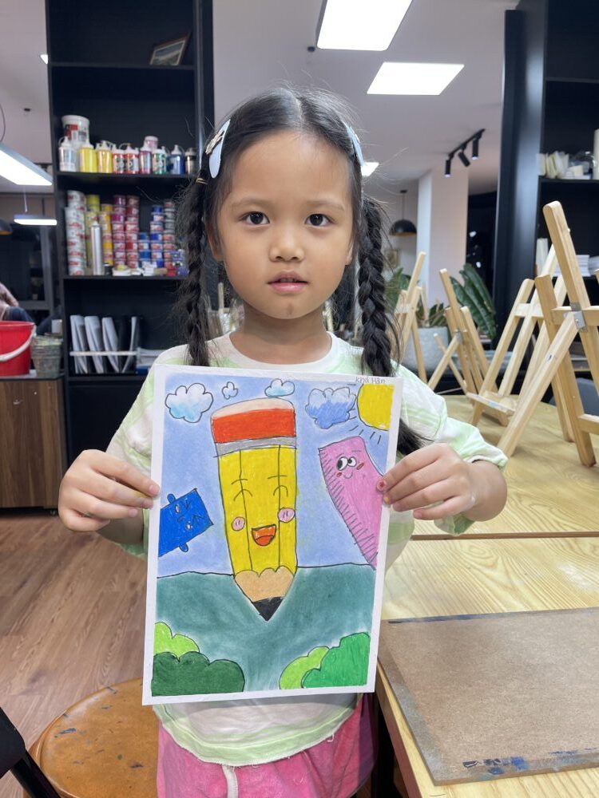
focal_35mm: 25
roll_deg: +0.0
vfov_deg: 69.4
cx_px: 300
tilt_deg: -9.2
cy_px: 399
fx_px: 577
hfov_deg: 54.9
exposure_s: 1/100
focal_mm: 5.1
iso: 50
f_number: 1.6
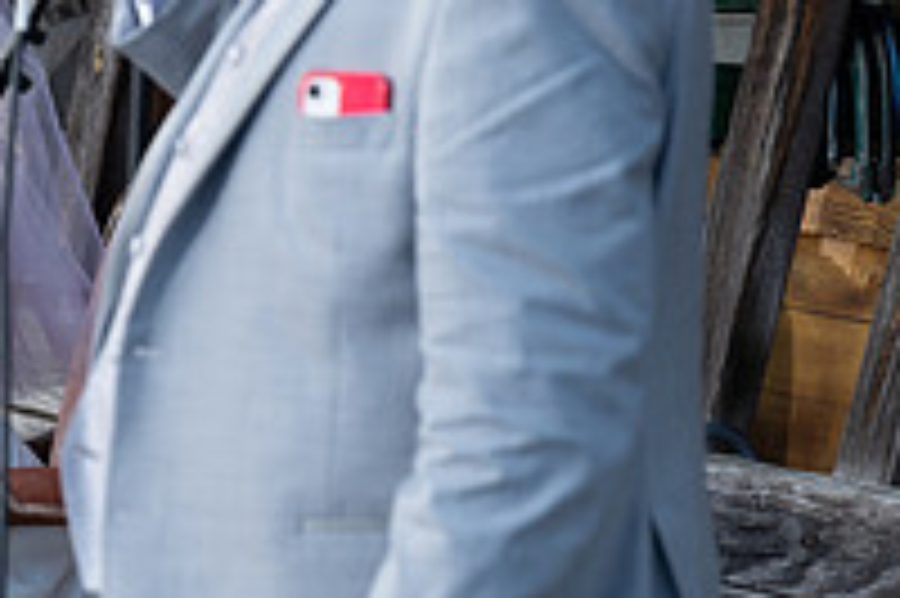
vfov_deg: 3.1
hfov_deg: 4.7
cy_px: 151
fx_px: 10891
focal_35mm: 436
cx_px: -292
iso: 320
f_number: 5.6
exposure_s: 1/125
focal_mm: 150
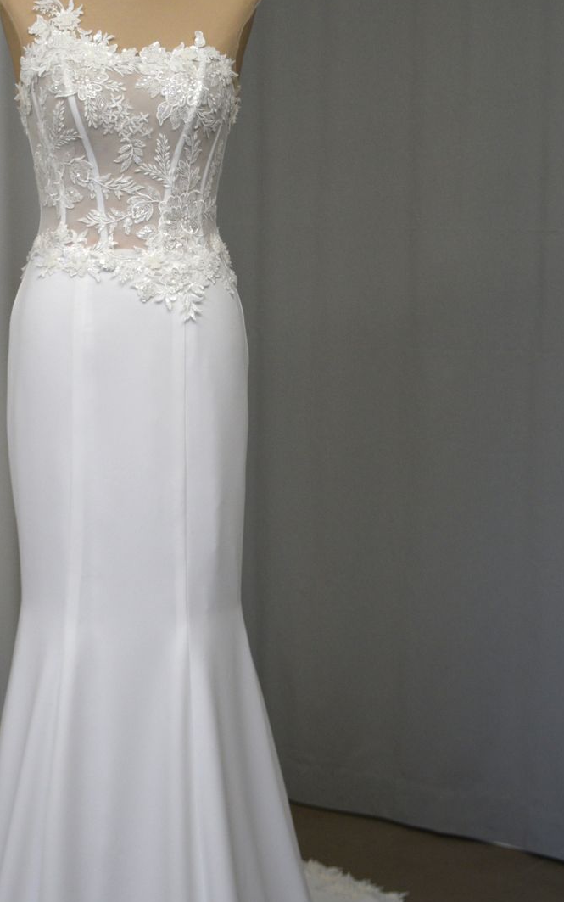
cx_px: 101
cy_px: 373
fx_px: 1717
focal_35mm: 70
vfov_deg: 29.4
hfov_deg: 18.5
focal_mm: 27
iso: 400
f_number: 4.5
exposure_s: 1/80
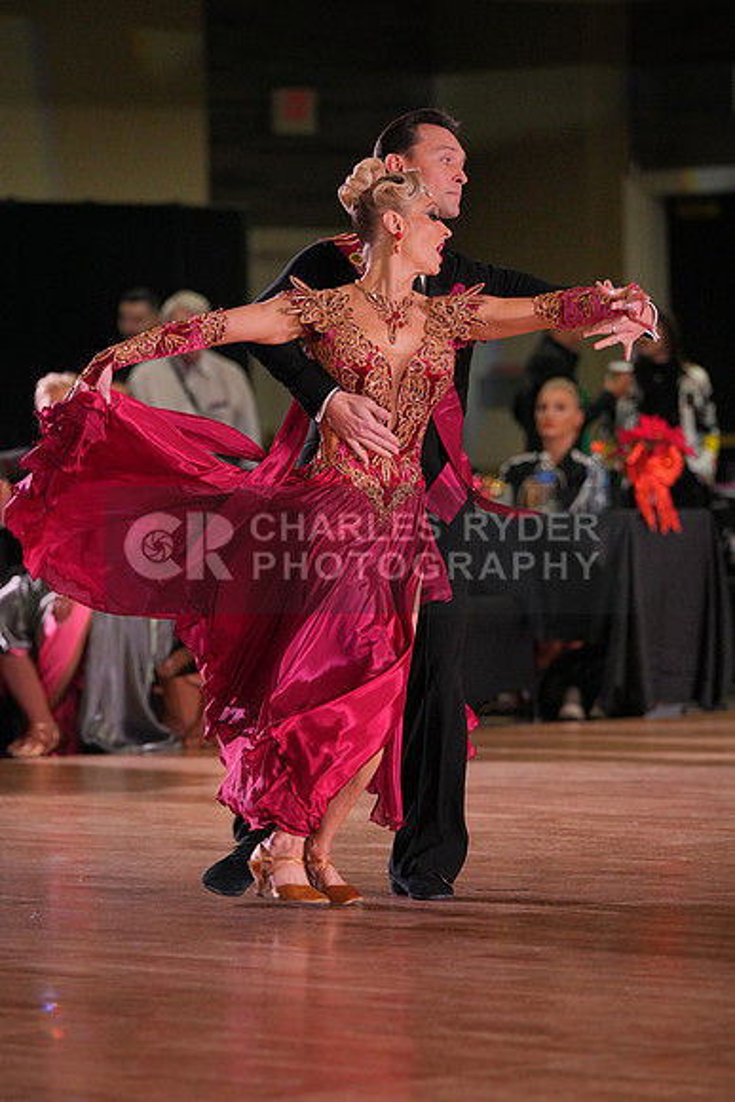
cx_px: 368
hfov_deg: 6.9
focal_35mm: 200
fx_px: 6121
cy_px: 551
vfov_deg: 10.3
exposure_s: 1/500
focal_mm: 200
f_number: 4
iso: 2000
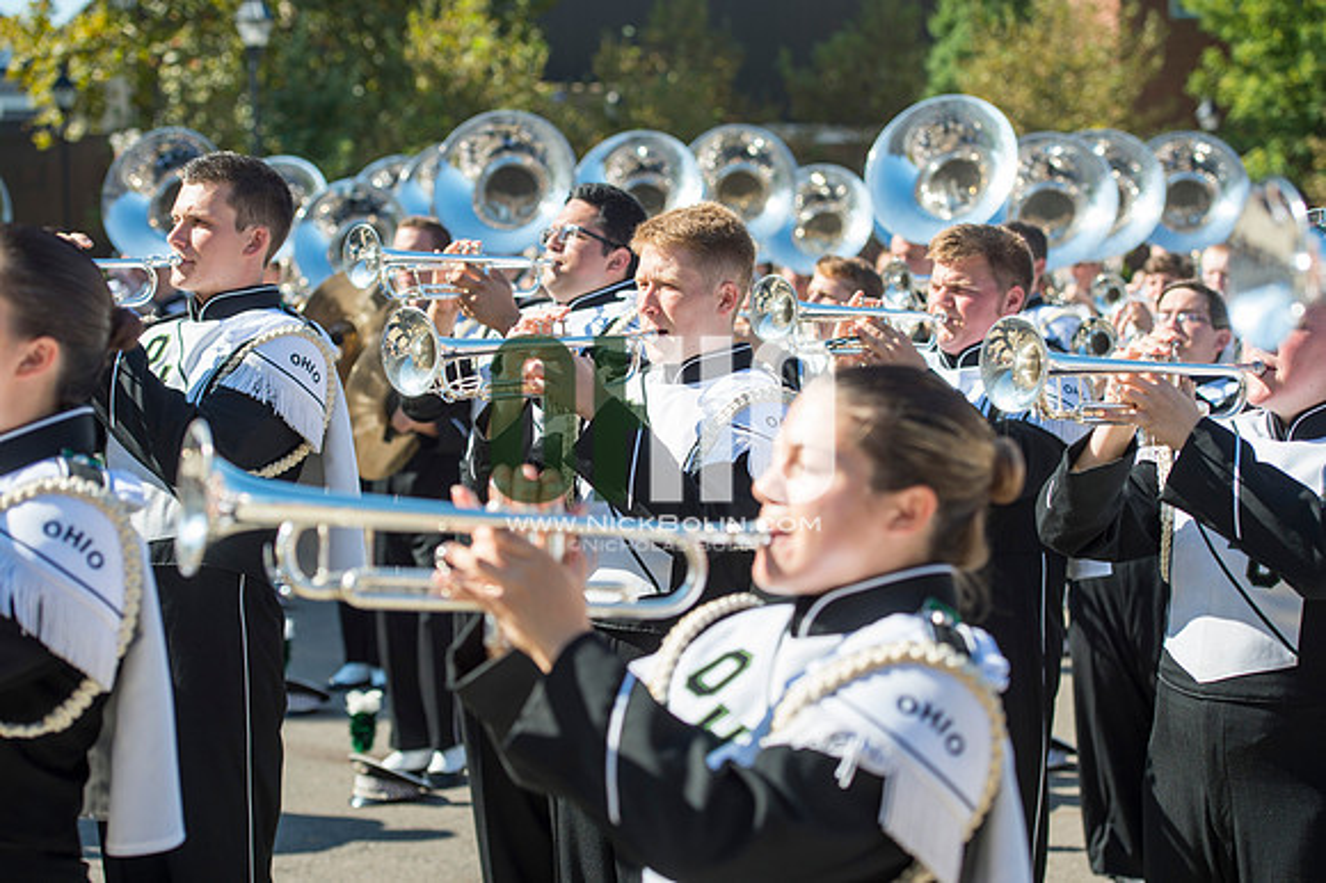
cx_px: 663
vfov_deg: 17.5
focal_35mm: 78
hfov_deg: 26.0
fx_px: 2871
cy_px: 442
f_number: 4.5
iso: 200
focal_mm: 78
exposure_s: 1/1000
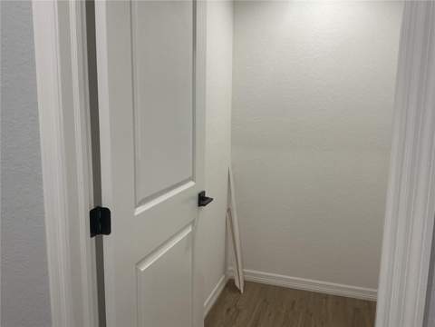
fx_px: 364
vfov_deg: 48.2
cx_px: 218
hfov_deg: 61.7
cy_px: 164
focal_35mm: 29
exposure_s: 1/120
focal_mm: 3
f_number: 1.8
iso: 50
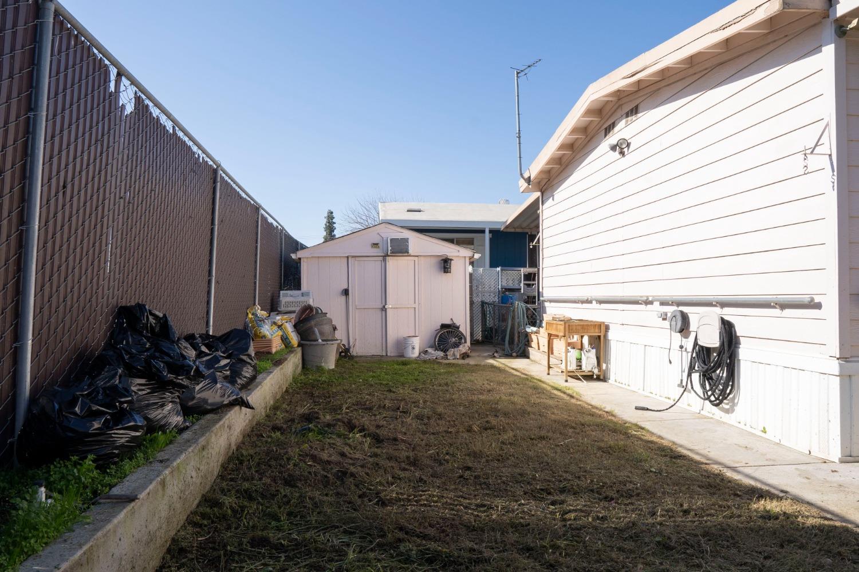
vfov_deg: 53.1
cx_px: 430
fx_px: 573
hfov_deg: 73.7
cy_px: 286
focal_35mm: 24
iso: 100
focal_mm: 16
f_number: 10
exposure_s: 1/160
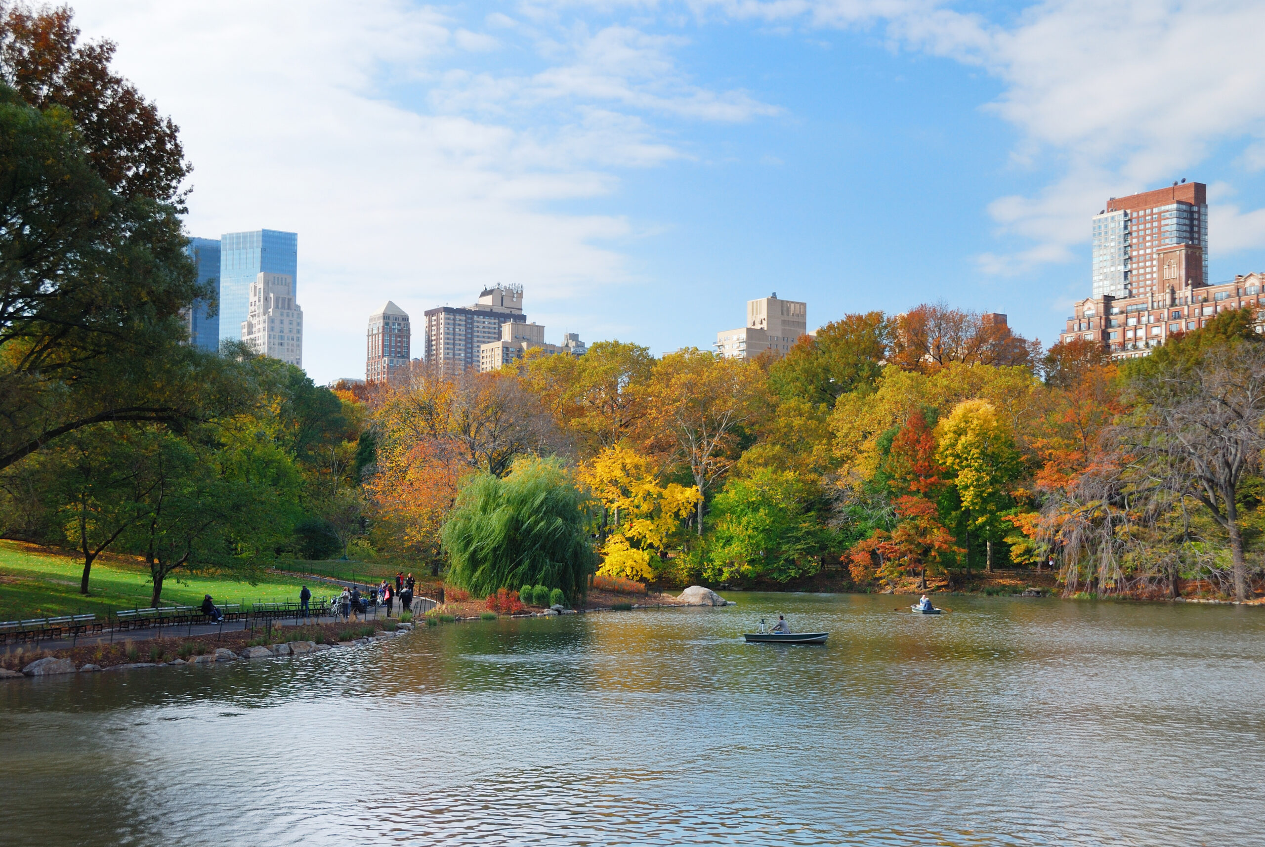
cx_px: 632
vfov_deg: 29.0
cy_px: 424
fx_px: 1636
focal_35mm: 46
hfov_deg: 42.3
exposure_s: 1/320
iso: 100
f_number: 8
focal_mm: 31
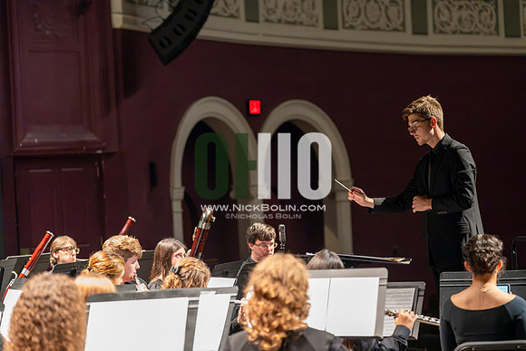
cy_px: 176
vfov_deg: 13.2
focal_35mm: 104
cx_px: 263
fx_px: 1520
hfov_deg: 19.6
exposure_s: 1/640
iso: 16000
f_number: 2.8
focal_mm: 104
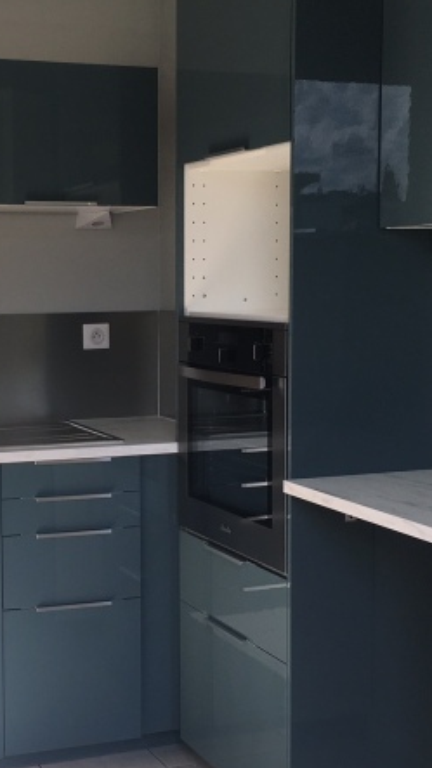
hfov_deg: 20.8
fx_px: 1161
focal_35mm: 57
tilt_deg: -4.2
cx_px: 85
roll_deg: +1.1
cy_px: 388
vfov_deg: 36.6
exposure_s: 1/262
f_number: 2.2
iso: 25
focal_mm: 4.15
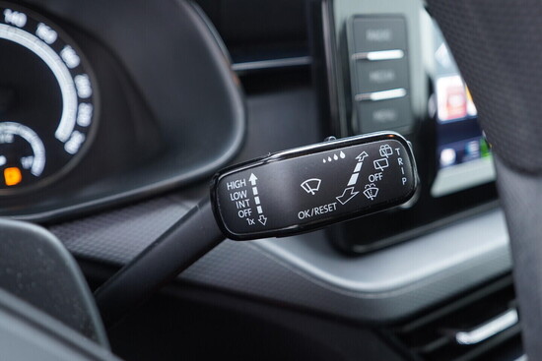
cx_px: 271
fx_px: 542
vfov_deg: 36.9
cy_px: 180
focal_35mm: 36
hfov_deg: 53.1
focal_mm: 24
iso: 400
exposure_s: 1/40
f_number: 2.8
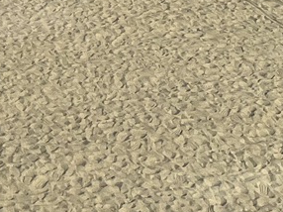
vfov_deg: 7.2
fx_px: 1487
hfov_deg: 10.7
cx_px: -70
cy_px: -429
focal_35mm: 182
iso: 50
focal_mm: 5.7
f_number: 1.5
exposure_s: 1/6579
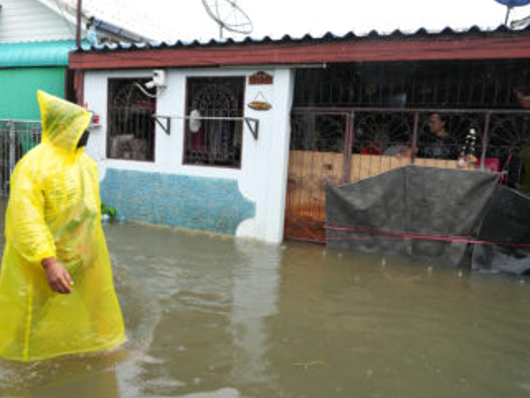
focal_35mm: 28
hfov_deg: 63.0
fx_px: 429
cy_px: 193
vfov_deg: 49.8
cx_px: 220
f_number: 5
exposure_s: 1/800
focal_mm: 24
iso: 1600
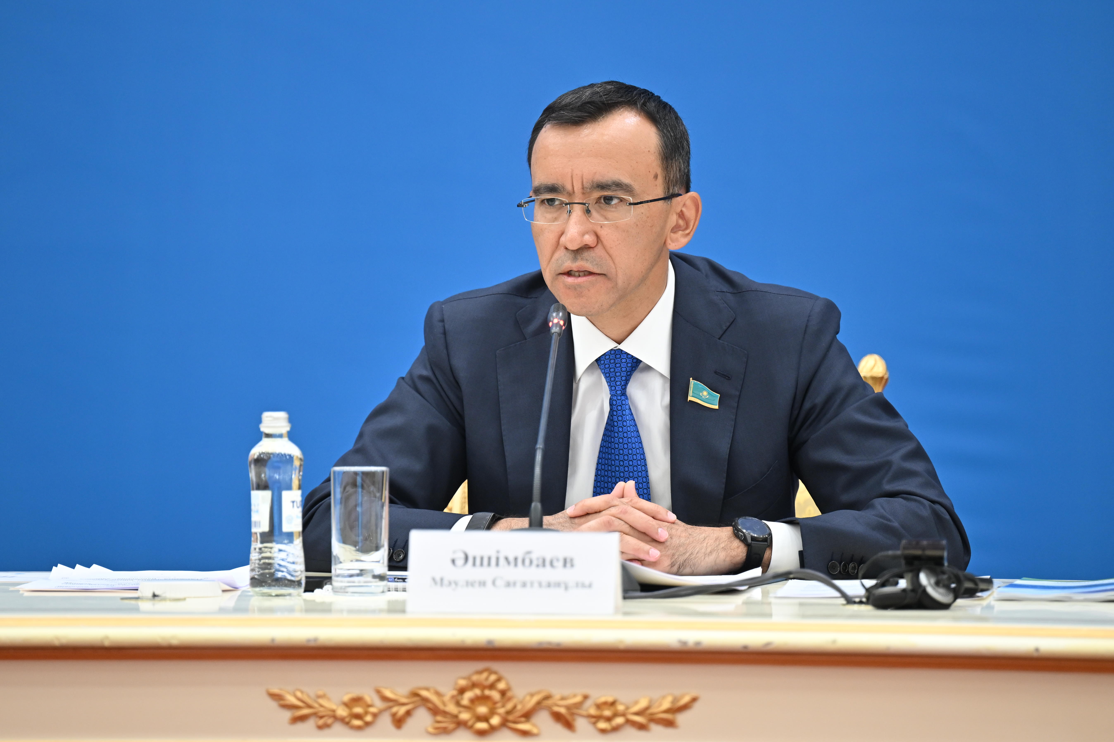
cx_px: 557
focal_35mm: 300
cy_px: 371
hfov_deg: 6.9
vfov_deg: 4.6
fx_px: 9280
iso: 640
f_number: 2.8
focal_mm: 200
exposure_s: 1/100
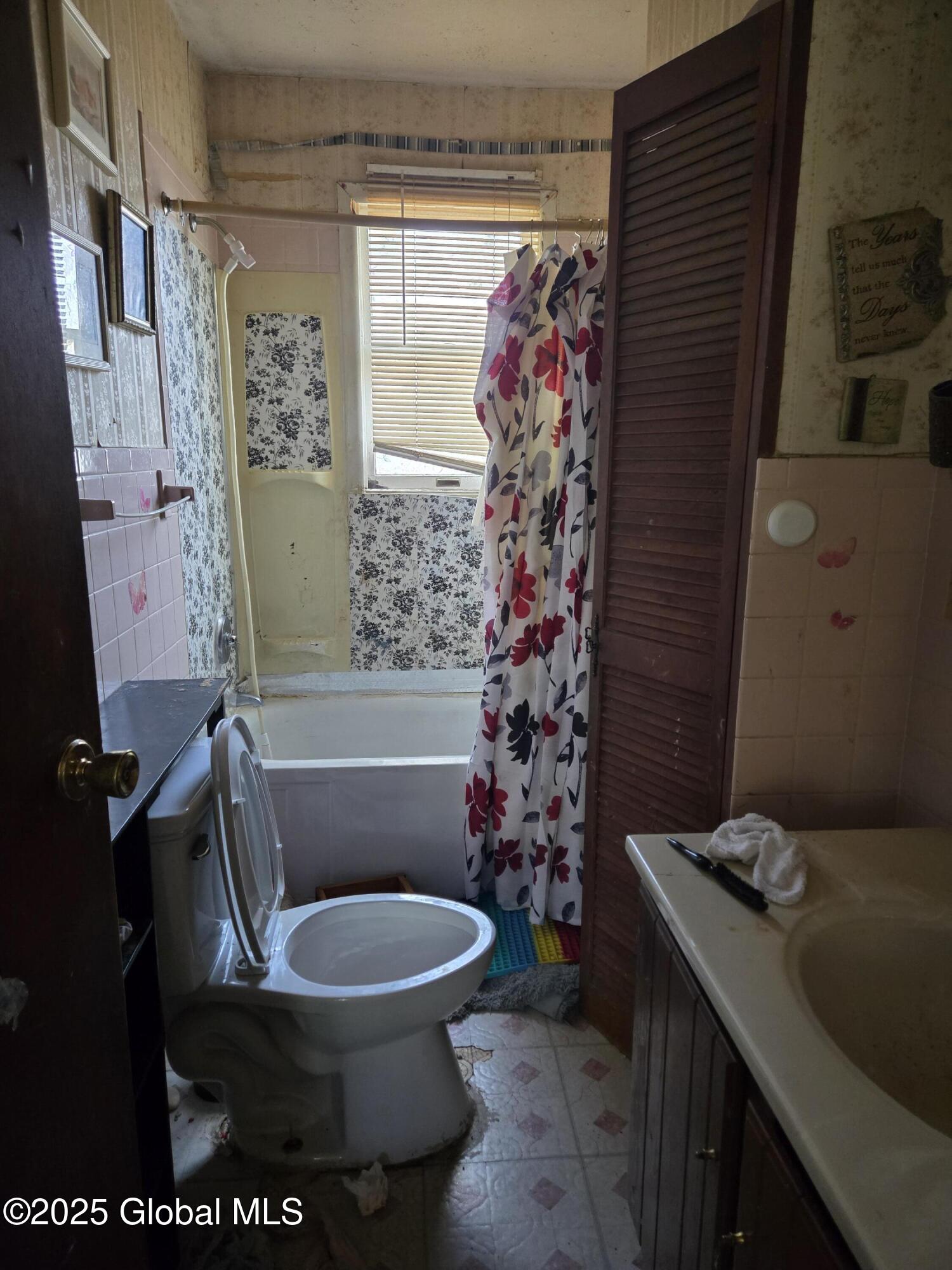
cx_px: 476
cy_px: 635
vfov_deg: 73.9
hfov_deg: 58.9
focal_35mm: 23
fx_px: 843
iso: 500
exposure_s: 1/60
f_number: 1.8
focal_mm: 5.4
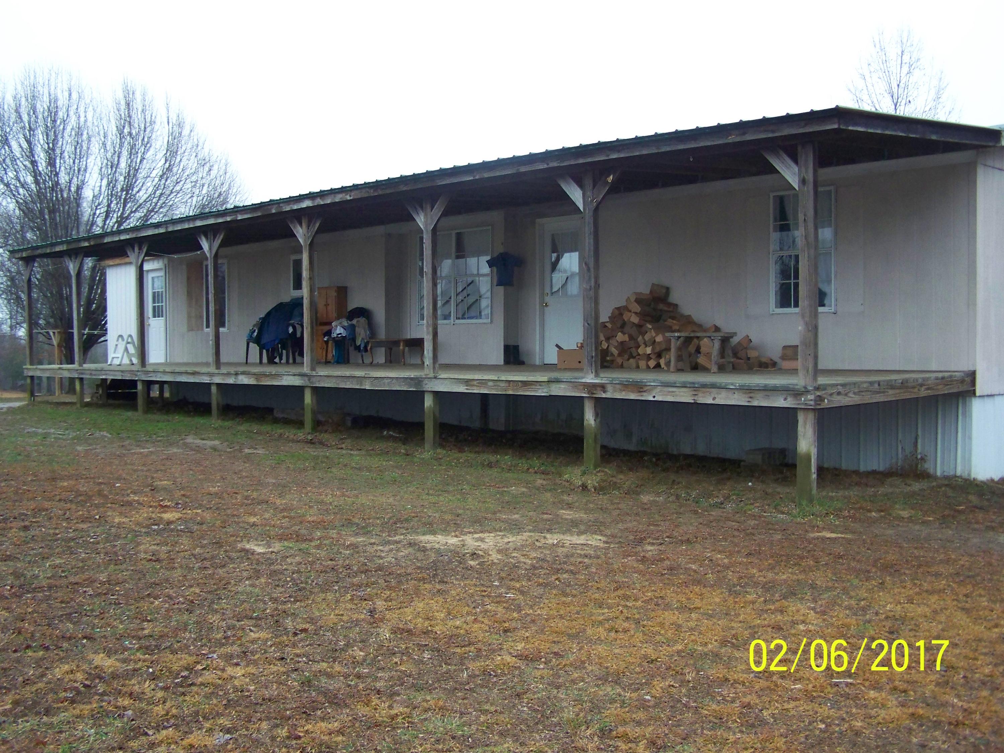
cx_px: 502
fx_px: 1102
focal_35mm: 38
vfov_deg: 37.7
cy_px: 376
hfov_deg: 49.0
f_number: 2.8
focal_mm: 6.3
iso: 200
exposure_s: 1/60
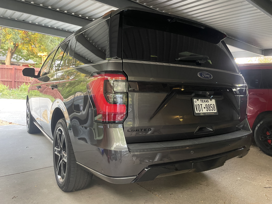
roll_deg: -5.2
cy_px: 102
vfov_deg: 53.1
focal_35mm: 26
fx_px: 204
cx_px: 136
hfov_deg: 67.3
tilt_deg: -6.1
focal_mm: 4.2
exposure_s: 1/40
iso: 640
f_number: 1.6
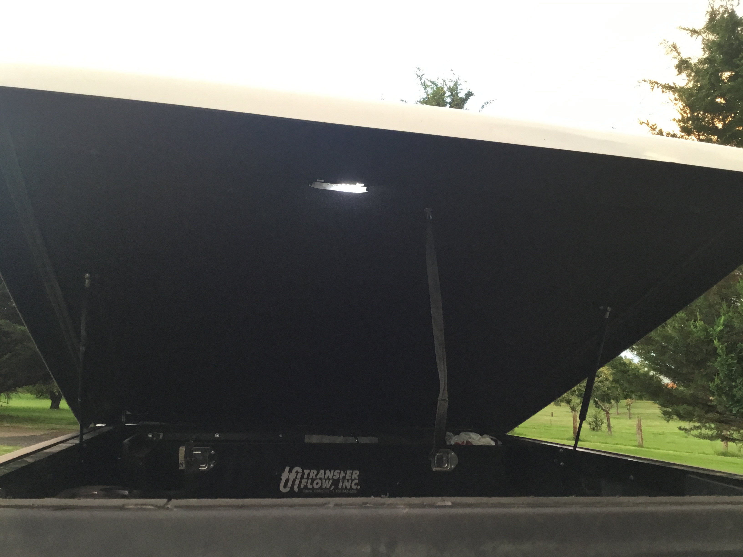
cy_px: 278
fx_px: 665
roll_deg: -0.9
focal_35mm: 31
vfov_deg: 45.4
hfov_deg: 58.4
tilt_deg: +11.4
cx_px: 372
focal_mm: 3.3
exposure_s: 1/33
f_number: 2.4
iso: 64
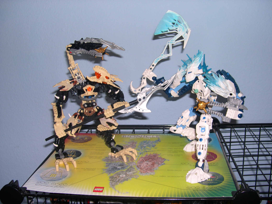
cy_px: 102
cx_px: 136
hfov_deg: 49.0
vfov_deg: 37.7
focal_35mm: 38
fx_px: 299
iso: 100
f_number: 2.8
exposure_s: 1/60
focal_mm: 8
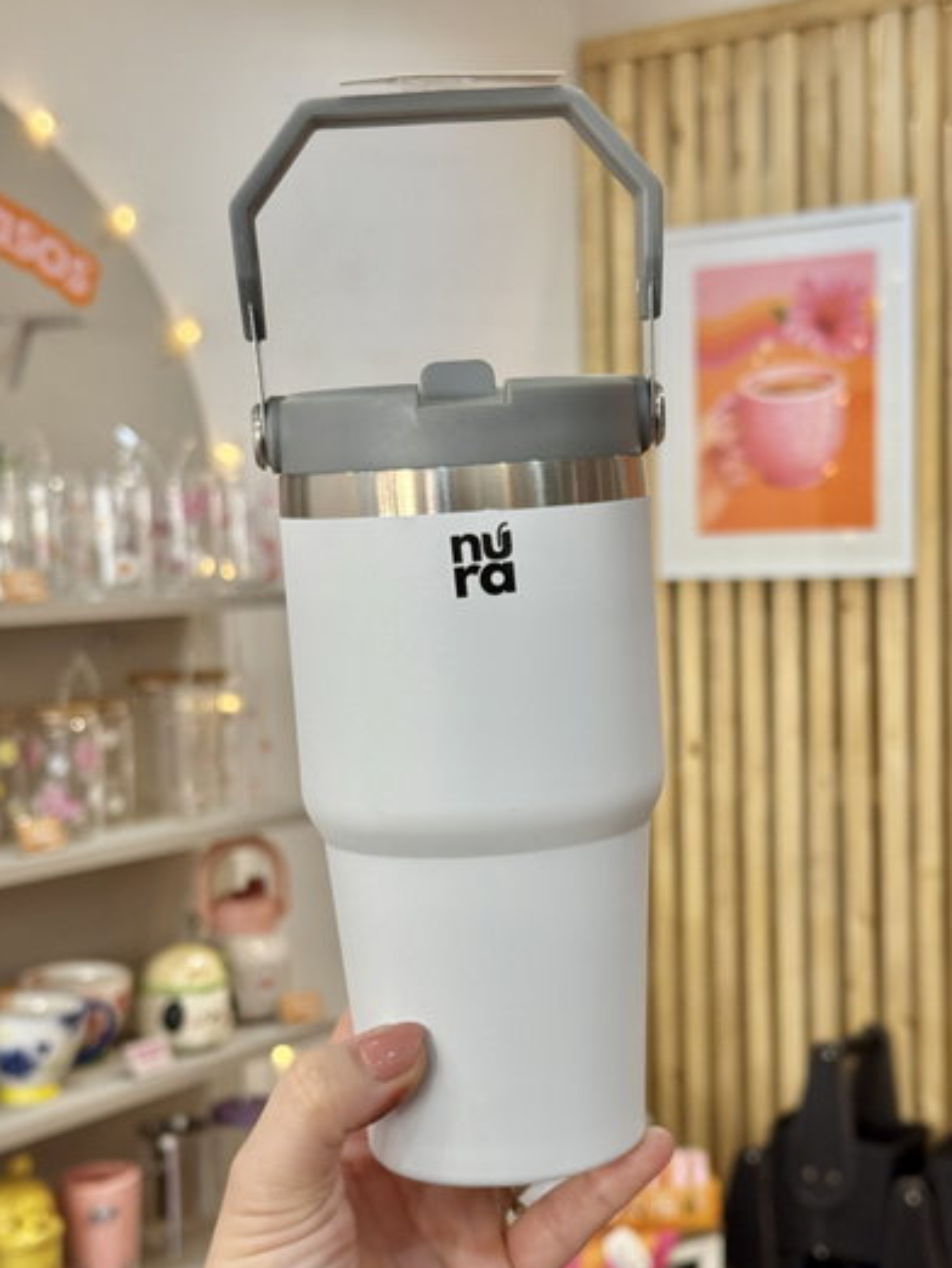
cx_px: 476
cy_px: 643
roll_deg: +1.5
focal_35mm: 49
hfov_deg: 29.7
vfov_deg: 38.9
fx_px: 1795
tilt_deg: -4.9
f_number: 1.78
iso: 80
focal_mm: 6.76
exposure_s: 1/100
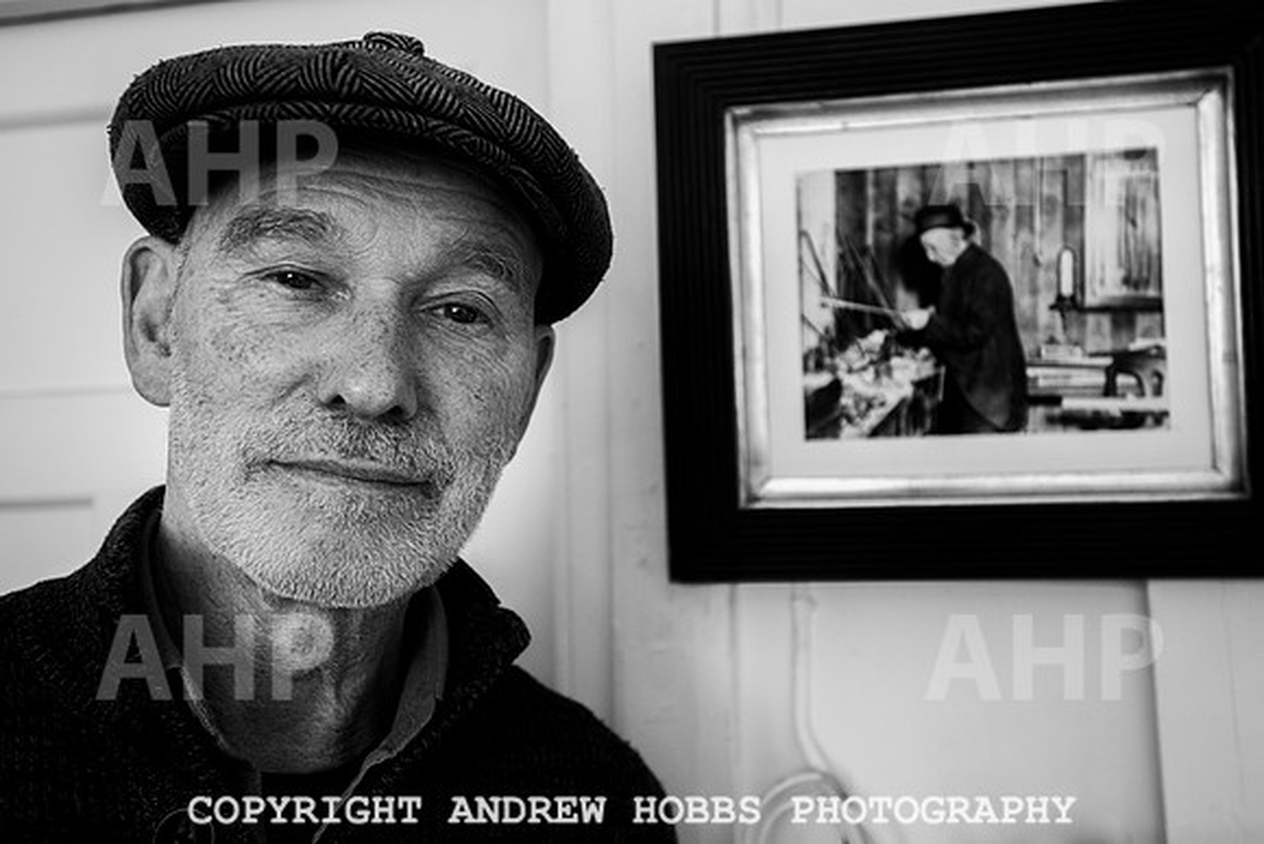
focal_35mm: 35
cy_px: 394
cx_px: 669
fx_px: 1243
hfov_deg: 53.9
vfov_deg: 37.5
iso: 800
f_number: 3.5
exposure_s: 1/250
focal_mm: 30
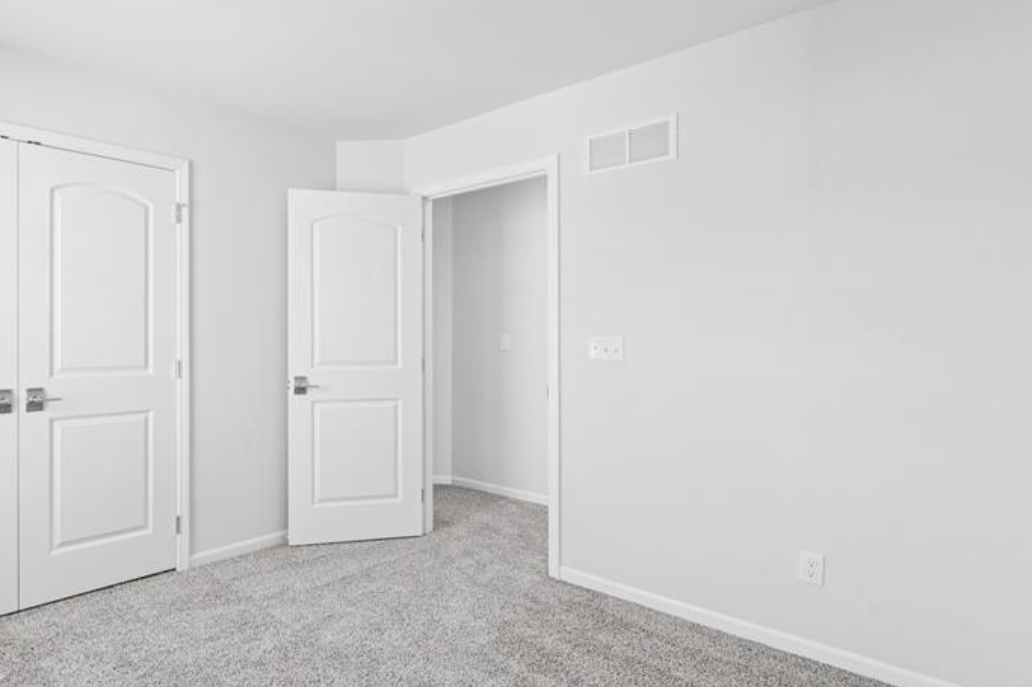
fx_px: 602
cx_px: 299
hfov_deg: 77.0
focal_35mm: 21
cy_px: 328
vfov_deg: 59.4
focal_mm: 14
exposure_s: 1/2
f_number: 9
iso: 100
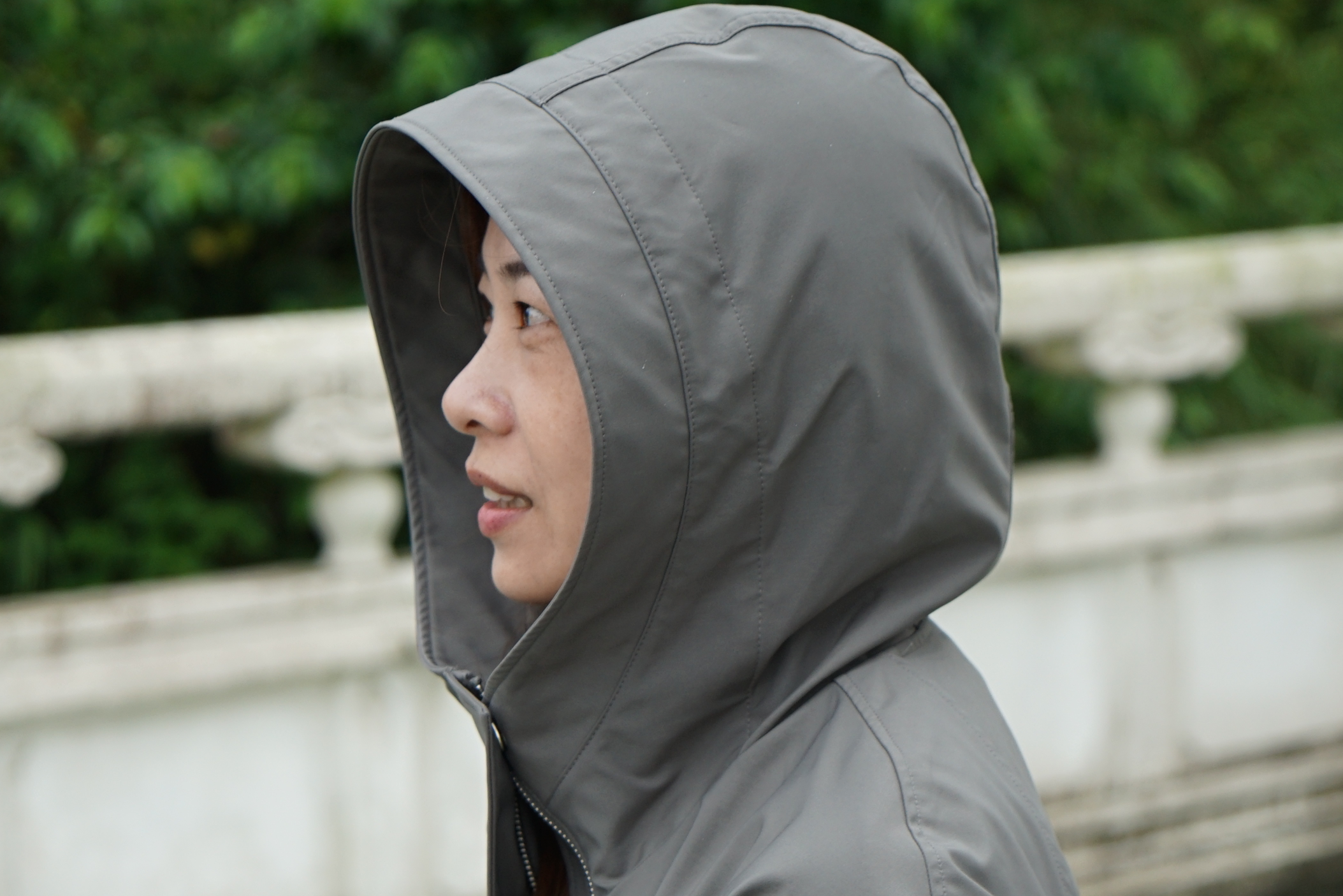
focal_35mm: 99
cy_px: 704
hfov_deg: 20.6
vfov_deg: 13.8
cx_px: 639
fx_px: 3693
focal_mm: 53
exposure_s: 1/160
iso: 250
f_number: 4
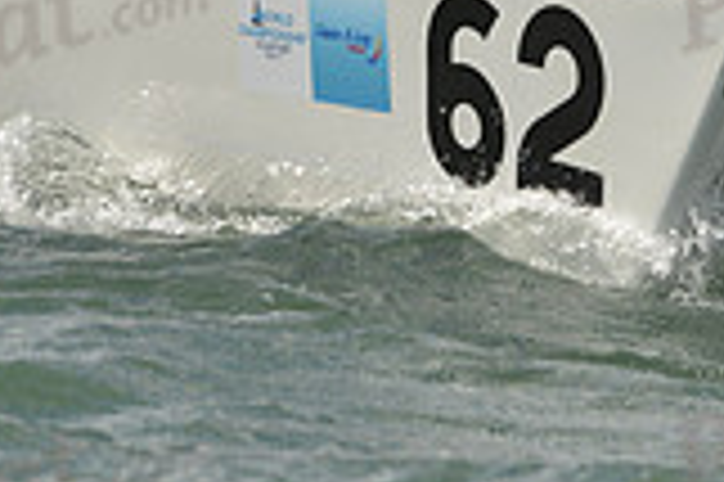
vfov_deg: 1.6
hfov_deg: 2.4
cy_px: -236
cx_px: 445
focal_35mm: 864
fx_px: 17358
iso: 200
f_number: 7.1
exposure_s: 1/1000
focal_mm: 240
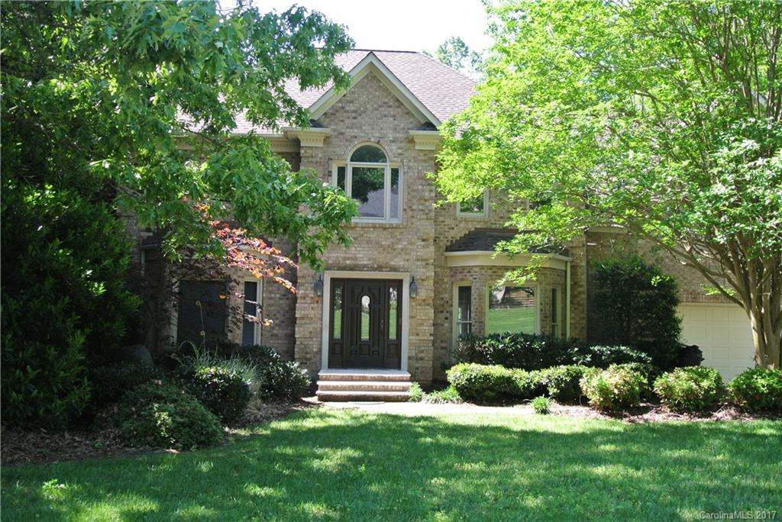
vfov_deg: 38.9
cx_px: 391
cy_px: 261
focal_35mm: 34
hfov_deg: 55.8
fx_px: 739
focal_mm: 12.7
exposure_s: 1/500
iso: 400
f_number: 3.8
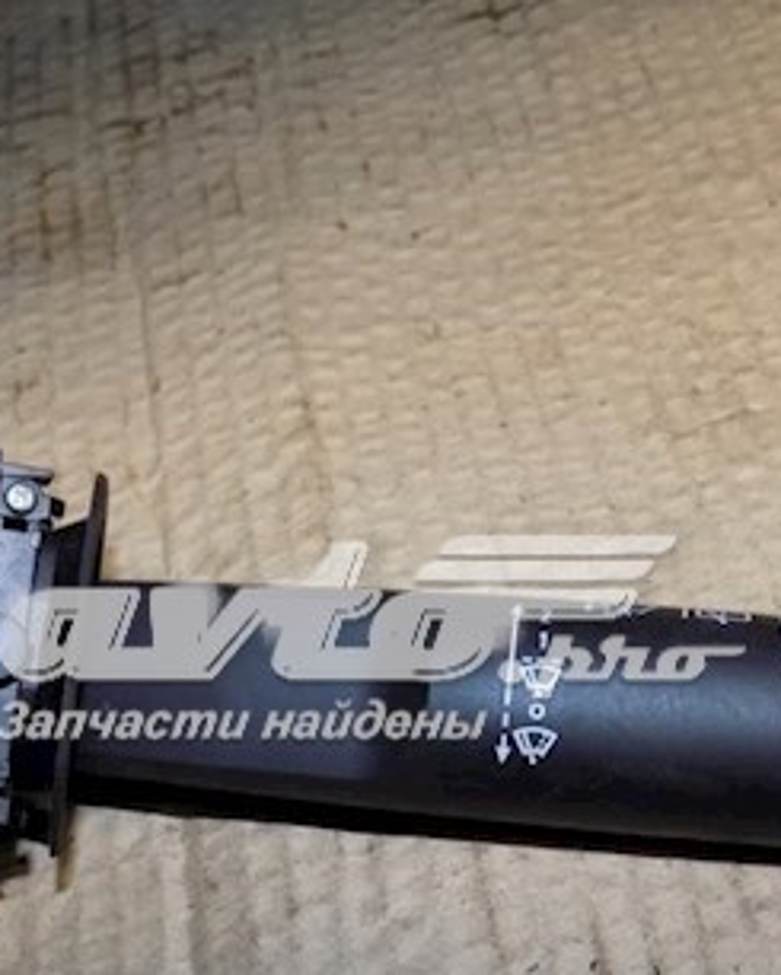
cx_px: 360
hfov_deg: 32.1
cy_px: 631
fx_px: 1357
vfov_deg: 39.2
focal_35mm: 47
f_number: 3.1
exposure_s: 1/30
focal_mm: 4
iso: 200
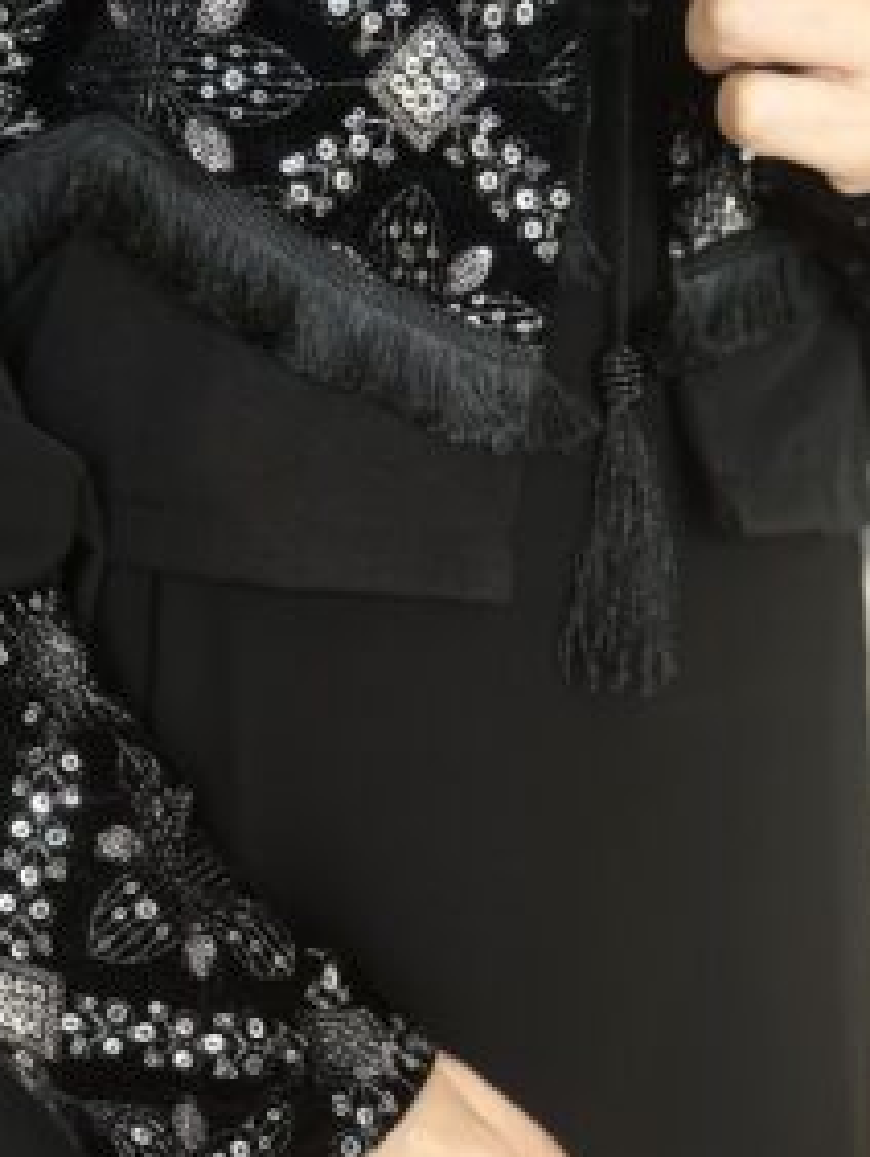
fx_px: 2275
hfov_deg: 21.6
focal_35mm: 68
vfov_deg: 28.4
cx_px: 353
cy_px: 751
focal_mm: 6.86
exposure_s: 1/60
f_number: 1.78
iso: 250
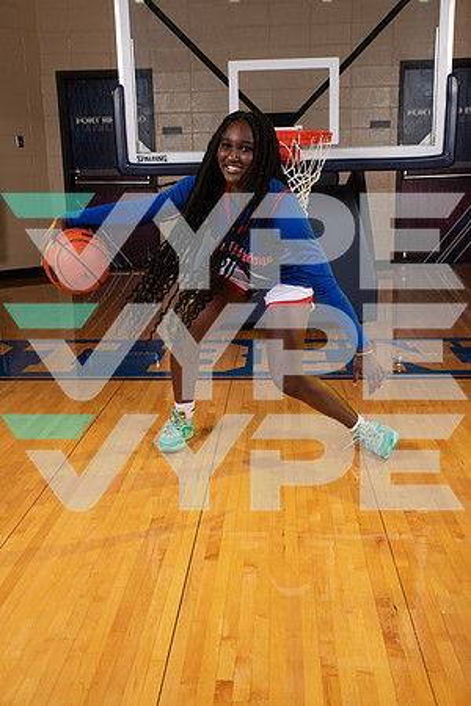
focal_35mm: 38
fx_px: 746
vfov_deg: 50.7
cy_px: 353
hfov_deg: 35.1
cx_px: 236
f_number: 7.1
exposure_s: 1/320
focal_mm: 38
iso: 320
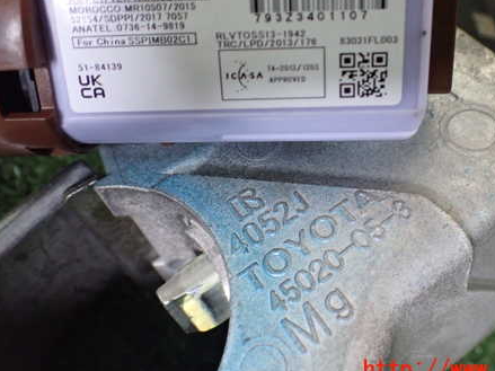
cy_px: 131
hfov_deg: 45.7
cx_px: 280
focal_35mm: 41
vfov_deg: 34.9
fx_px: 586
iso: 800
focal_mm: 5.4
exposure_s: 1/60
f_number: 2.3
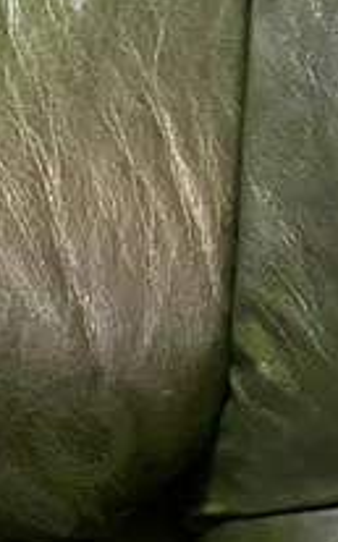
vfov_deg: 15.0
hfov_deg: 9.9
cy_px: 893
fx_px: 1861
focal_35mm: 126
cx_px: -262
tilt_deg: -63.5
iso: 400
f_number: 1.78
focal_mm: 6.86
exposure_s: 1/50
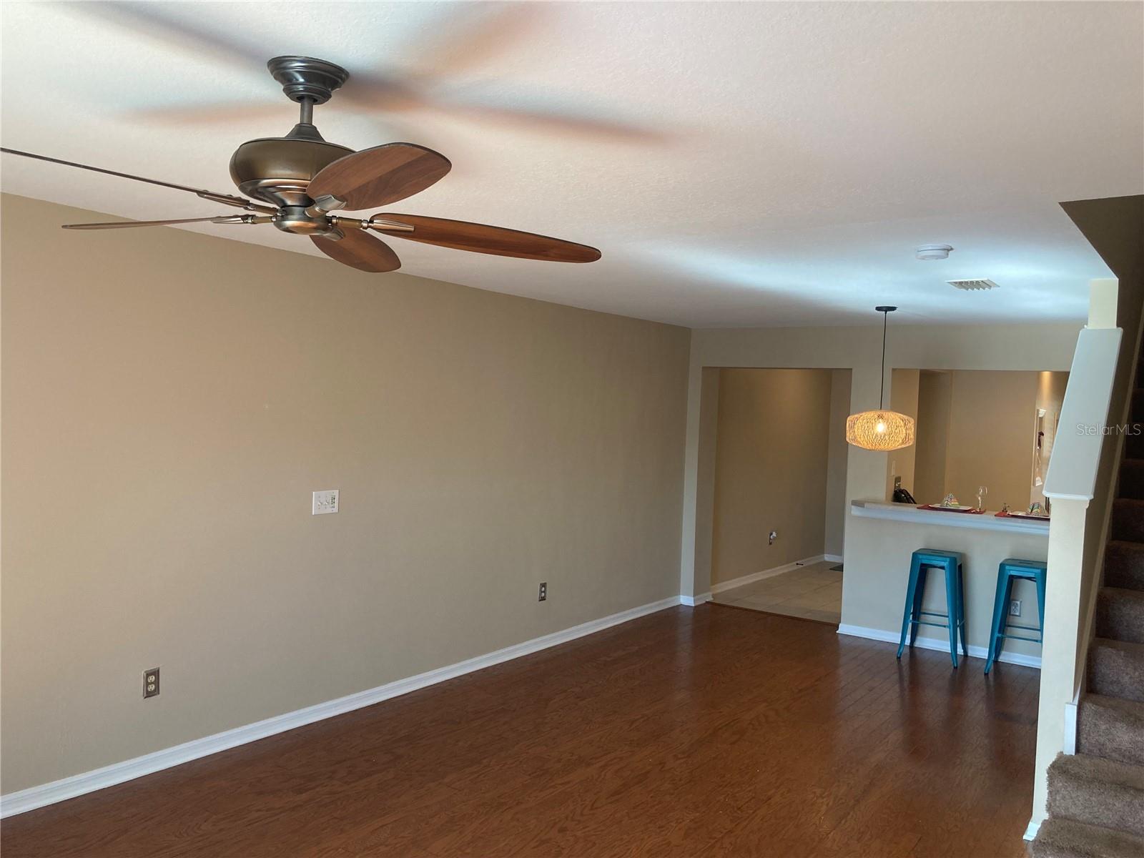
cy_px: 429
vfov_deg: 49.7
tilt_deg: -1.3
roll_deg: -2.6
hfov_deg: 63.4
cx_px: 572
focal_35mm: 28
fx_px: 925
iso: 50
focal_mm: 3.99
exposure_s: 1/60
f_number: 1.8
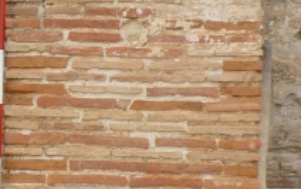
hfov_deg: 7.2
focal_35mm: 281
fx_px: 2308
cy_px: 53
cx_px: -331
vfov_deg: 4.7
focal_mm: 7.8
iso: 80
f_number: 5
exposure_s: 1/250
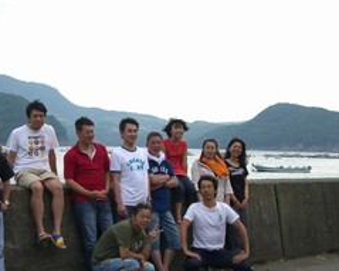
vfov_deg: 24.4
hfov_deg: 30.3
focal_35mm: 62
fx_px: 622
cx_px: 119
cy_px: 189
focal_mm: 7.9
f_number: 2.8
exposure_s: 1/200
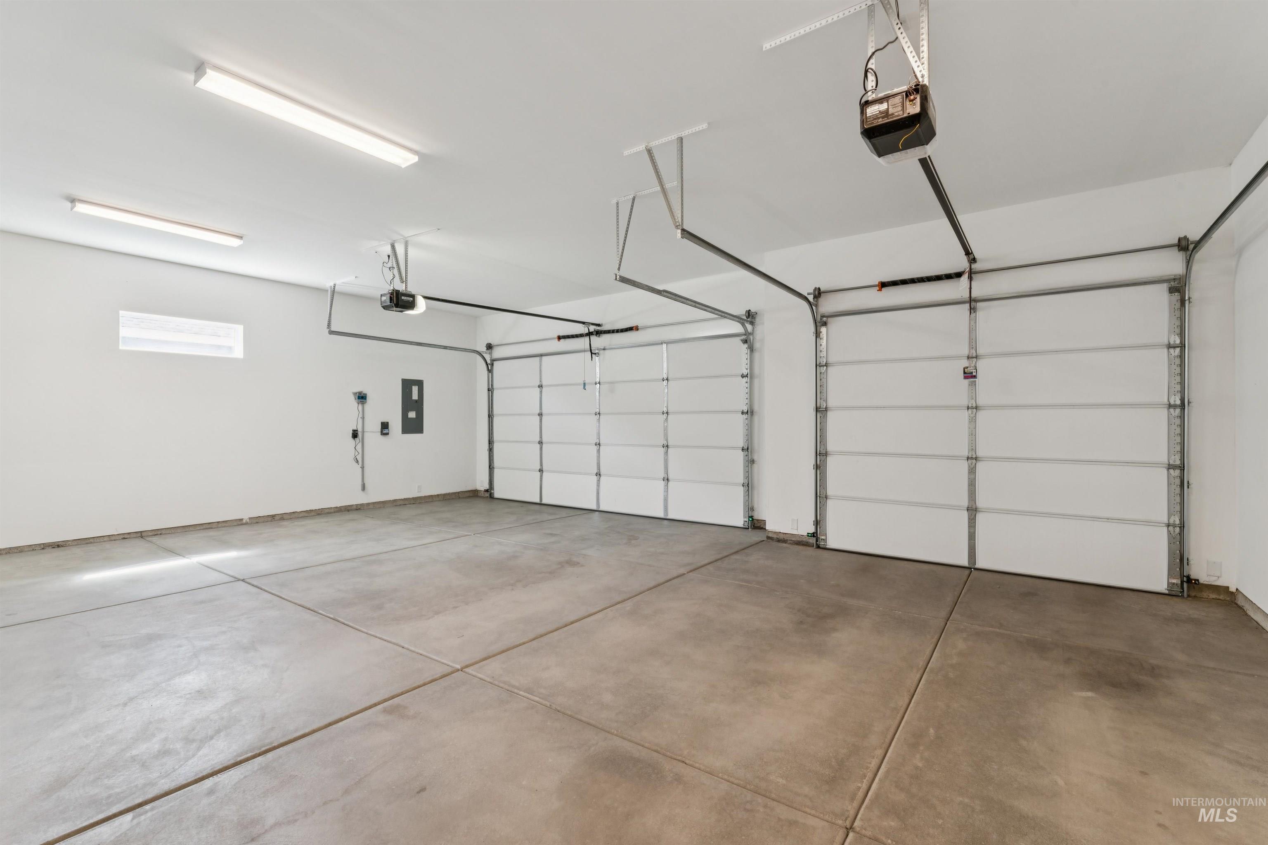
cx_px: 634
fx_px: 560
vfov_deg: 74.1
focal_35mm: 16
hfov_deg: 97.1
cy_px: 422
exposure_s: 1/4
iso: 400
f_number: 13
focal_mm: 15.9
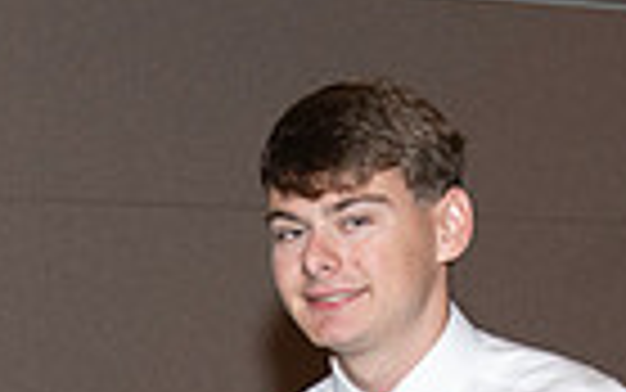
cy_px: 897
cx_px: 145
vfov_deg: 7.2
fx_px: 2953
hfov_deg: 12.1
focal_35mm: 173
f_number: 5.6
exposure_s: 1/200
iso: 1250
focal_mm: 35
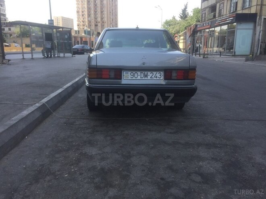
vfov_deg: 48.2
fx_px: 223
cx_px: 133
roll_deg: -0.7
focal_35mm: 29
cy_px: 100
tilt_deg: -12.2
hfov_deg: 61.7
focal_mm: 4.15
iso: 32
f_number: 2.2
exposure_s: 1/494
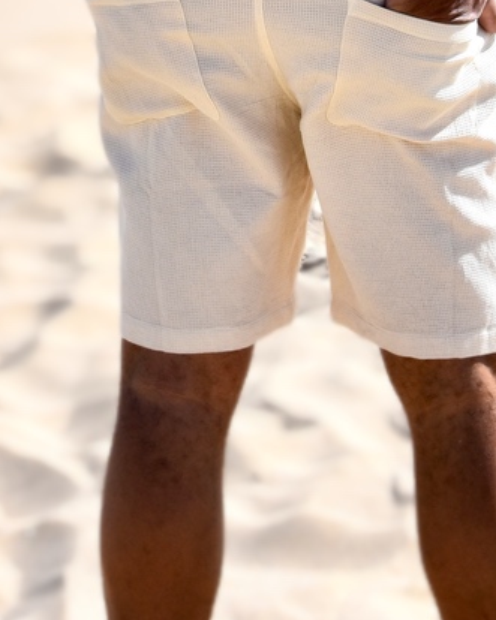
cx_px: 298
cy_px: 21
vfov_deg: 15.5
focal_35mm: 122
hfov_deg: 12.6
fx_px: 2239
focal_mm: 28
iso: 125
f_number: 8
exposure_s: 1/500
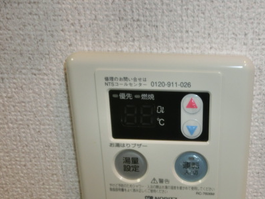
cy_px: 136
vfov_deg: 35.5
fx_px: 306
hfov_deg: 44.7
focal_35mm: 40
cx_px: 208
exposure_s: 1/60
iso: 200
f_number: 3.2
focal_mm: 4.43
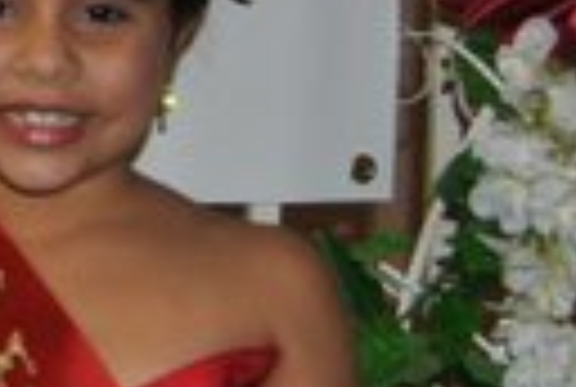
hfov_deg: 11.0
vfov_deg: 8.1
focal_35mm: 169
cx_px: -598
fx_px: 2710
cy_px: -9
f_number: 3.5
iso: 200
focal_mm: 18
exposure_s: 1/60
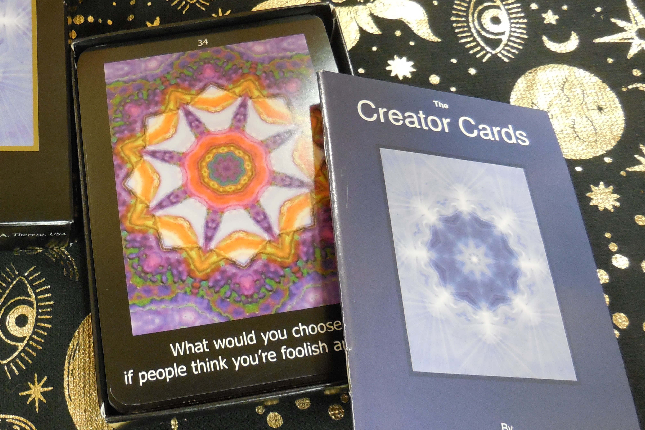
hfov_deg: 49.6
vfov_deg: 35.0
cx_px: 203
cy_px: 191
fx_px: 681
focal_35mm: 38
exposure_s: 1/10
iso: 400
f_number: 3.1
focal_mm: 4.5
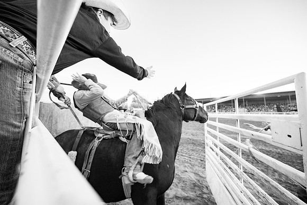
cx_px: 154
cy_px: 102
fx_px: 119
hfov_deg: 104.2
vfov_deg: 81.2
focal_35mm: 14
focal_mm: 14
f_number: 4
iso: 5000
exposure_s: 1/500
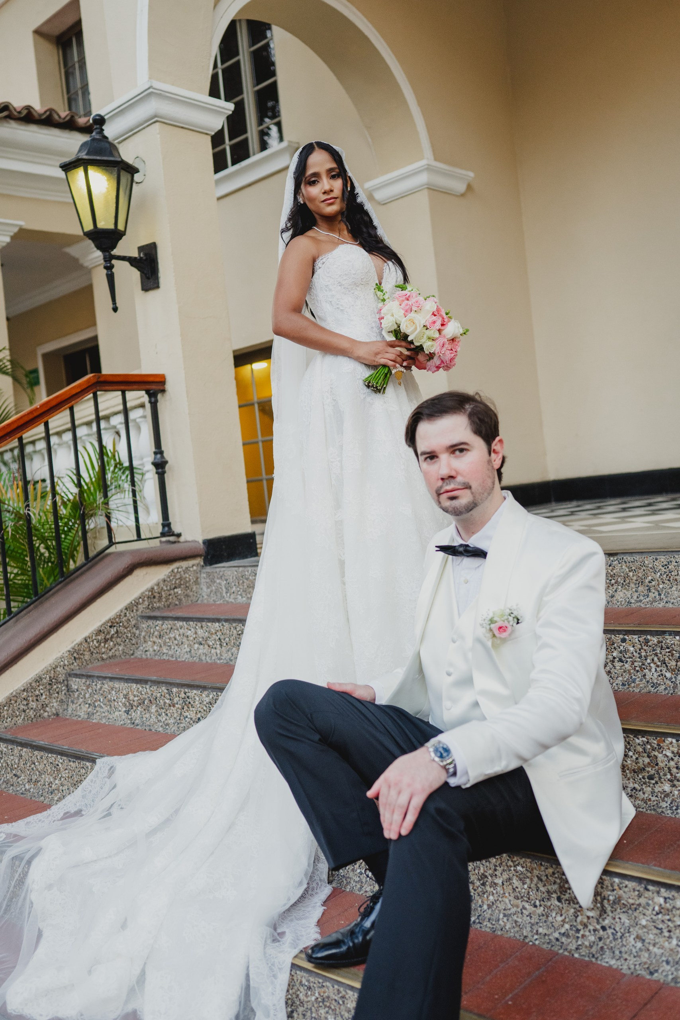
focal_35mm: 35
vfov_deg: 54.4
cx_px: 340
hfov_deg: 37.9
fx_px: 991
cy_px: 510
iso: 1250
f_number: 2.5
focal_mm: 35
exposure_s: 1/250
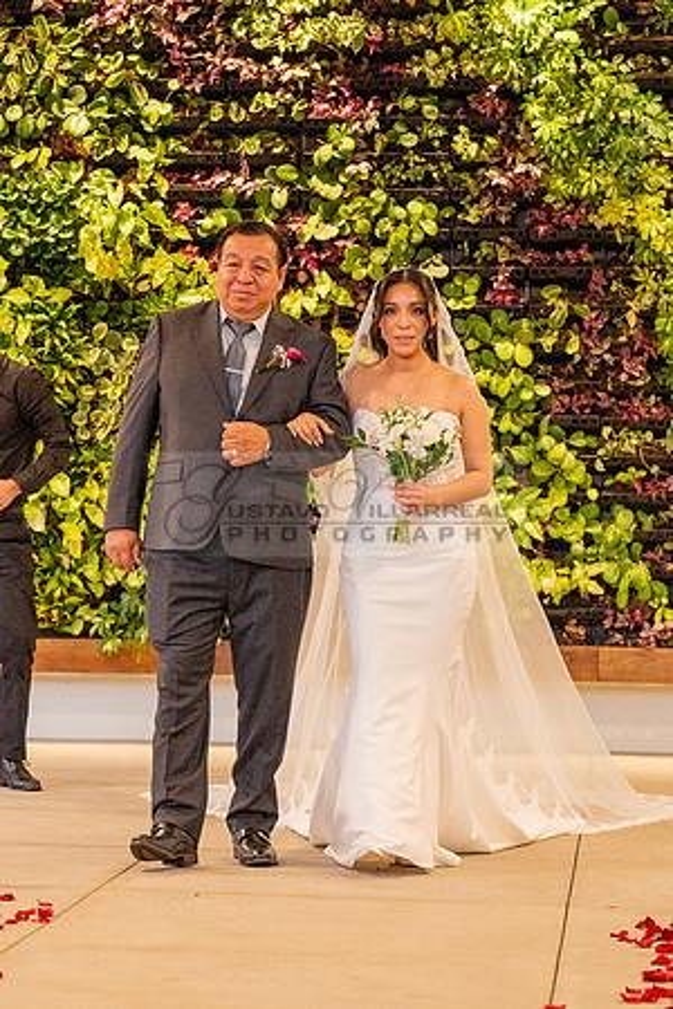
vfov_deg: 16.4
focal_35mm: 125
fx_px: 3500
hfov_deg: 10.9
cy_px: 600
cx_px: 111
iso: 1600
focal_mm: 70
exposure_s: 1/320
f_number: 2.8
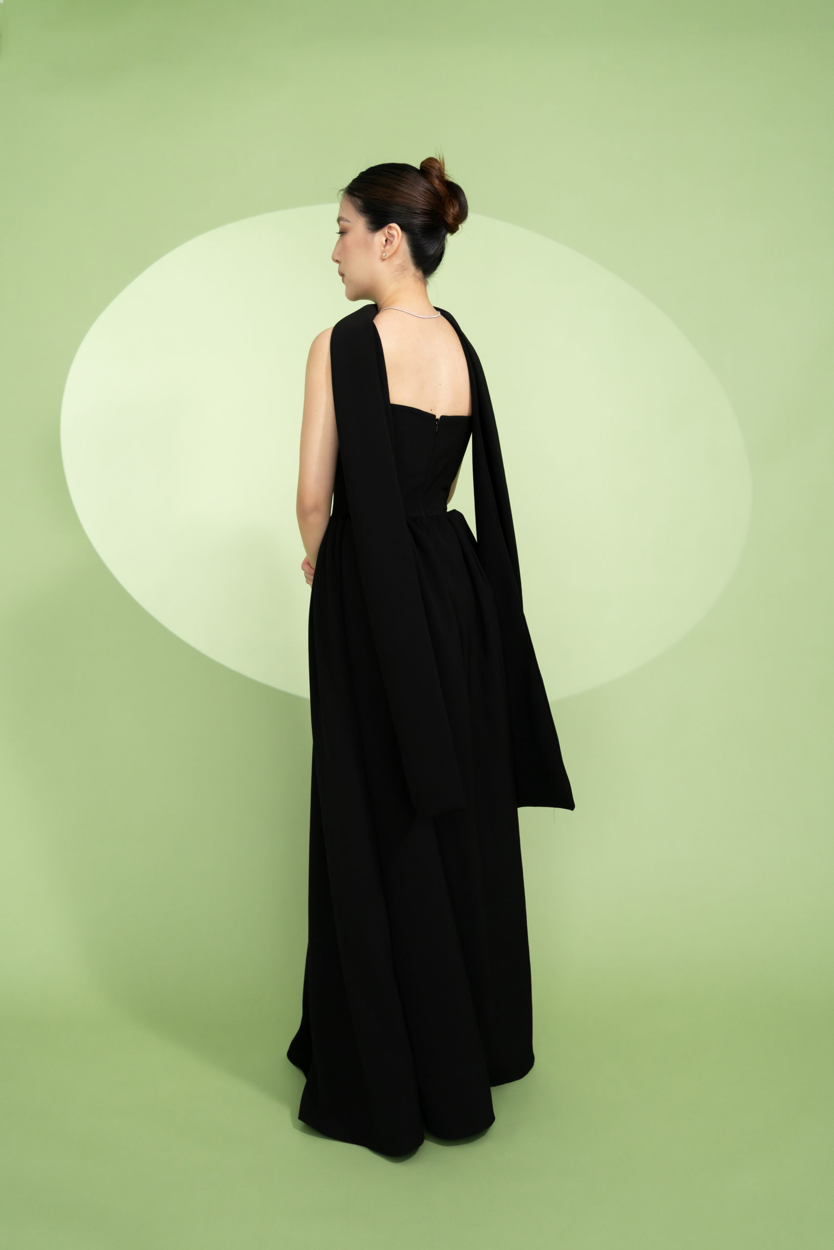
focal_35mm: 35
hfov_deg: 37.9
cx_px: 417
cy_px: 625
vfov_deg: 54.4
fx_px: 1216
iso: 500
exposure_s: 1/320
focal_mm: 35
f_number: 2.8
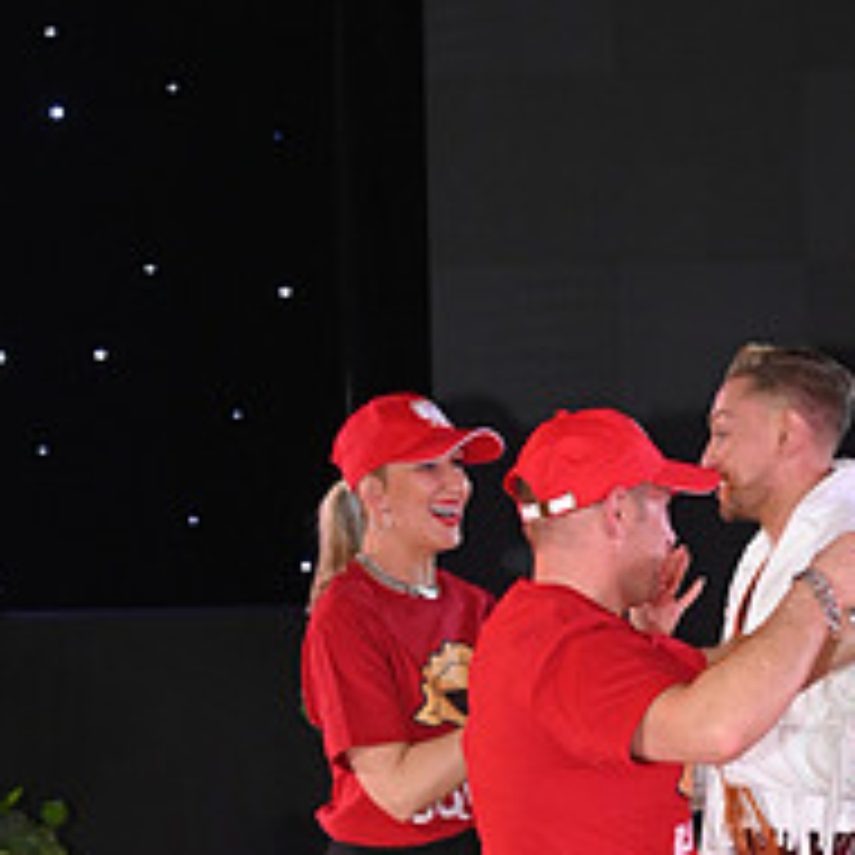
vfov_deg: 10.0
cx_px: 569
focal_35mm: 171
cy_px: 1076
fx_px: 4778
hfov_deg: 10.2
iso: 2000
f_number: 5.6
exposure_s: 1/200
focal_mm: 66
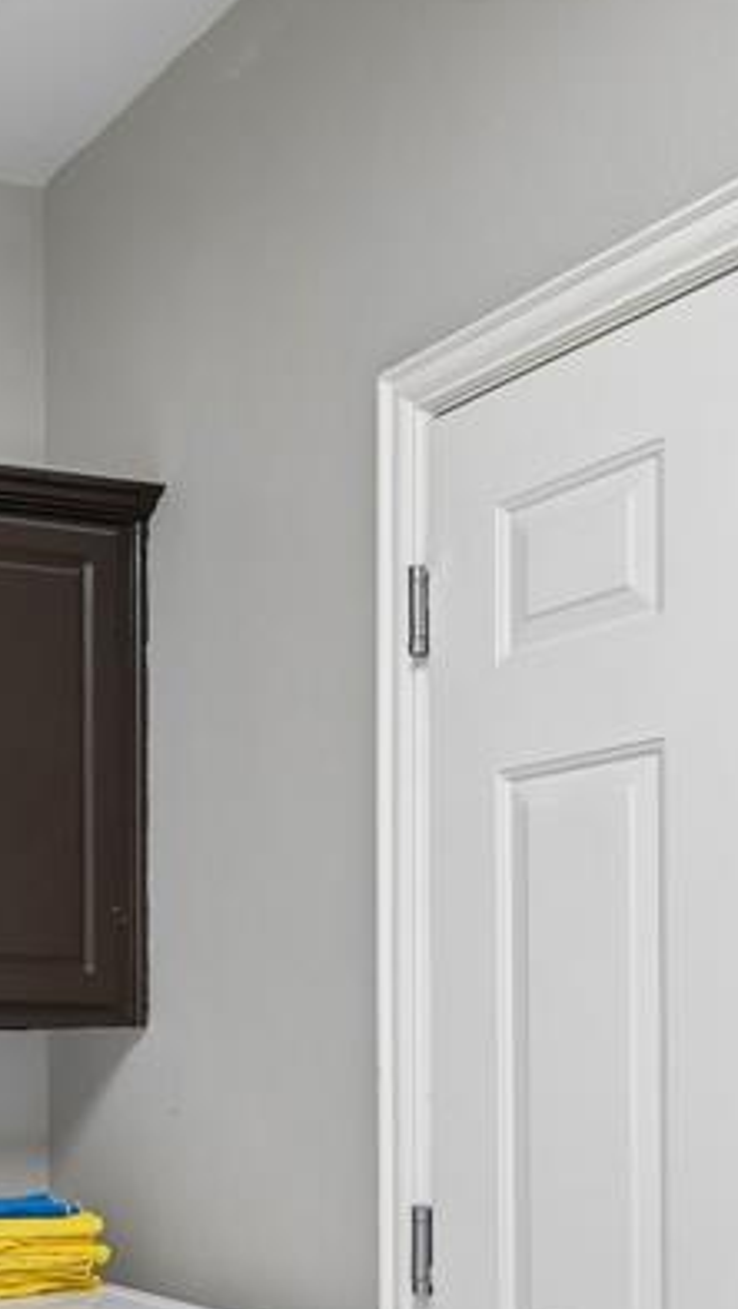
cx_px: -186
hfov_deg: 22.3
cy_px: 1057
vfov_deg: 40.3
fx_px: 1702
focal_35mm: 49
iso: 400
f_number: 8
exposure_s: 1/13
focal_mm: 18
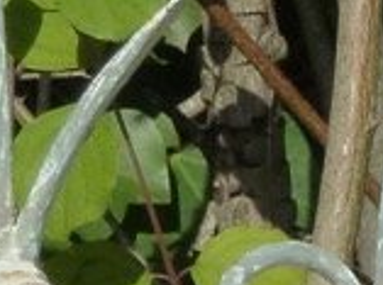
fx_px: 14218
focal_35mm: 1288
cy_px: 236
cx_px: 866
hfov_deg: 1.5
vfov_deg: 1.2
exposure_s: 1/1300
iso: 160
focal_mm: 30.1
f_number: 5.4
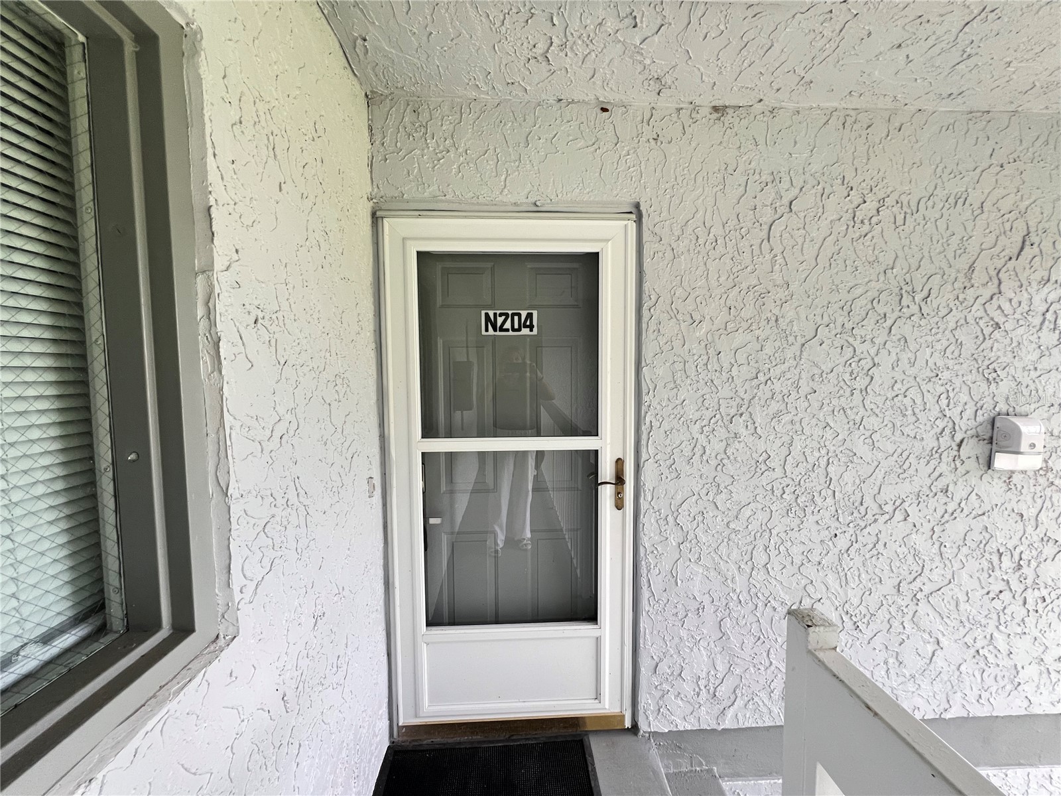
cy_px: 398
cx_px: 530
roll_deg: +0.0
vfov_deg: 89.9
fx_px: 398
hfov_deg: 106.2
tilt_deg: -4.1
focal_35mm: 13
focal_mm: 1.57
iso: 200
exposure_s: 1/99
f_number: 1.8
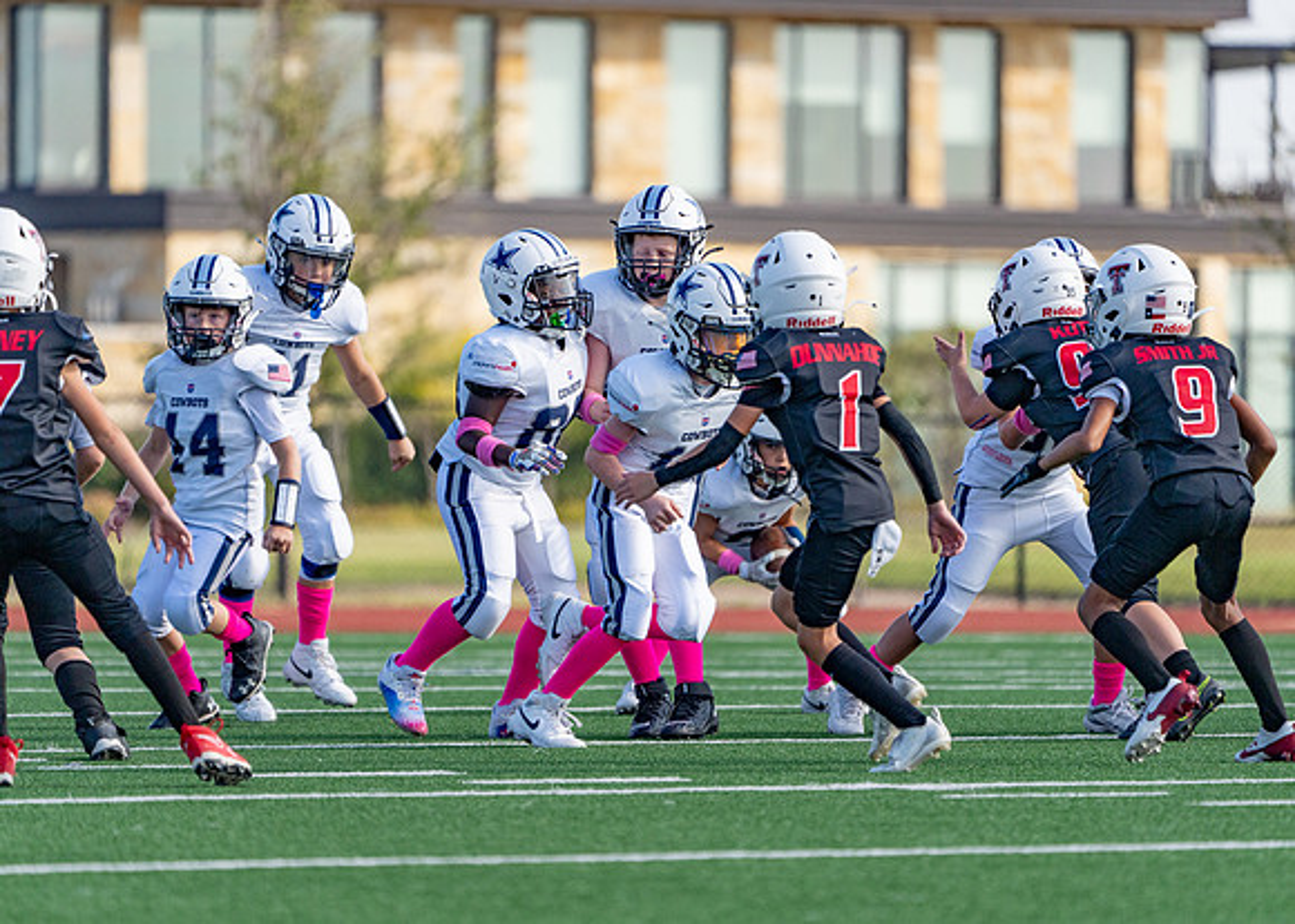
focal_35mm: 407
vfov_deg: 3.5
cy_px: 462
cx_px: 648
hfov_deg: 5.0
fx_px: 14950
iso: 200
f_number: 5.6
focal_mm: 388
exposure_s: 1/2000
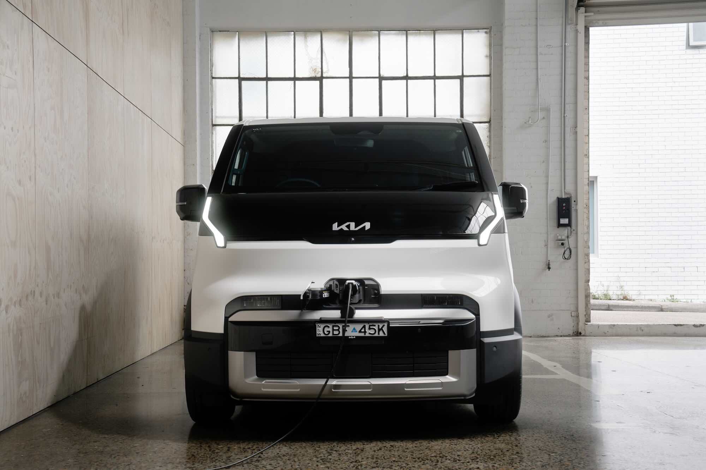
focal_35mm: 47
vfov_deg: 28.6
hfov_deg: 41.9
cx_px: 353
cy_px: 235
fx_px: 922
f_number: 6.3
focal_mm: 47
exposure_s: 1/25
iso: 400
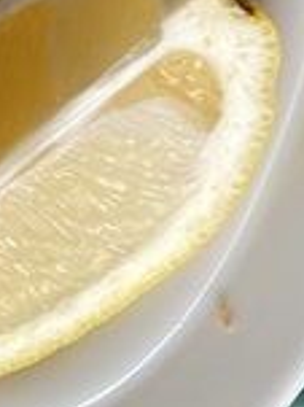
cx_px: -73
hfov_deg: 11.0
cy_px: -267
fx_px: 1548
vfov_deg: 13.7
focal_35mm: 132
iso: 32
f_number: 1.8
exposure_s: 1/130
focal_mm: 4.25
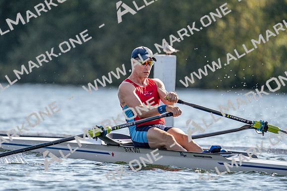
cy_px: 96
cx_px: 144
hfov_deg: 3.4
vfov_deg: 2.3
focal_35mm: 600
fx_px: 4784
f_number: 6.3
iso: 400
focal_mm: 600
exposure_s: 1/1600
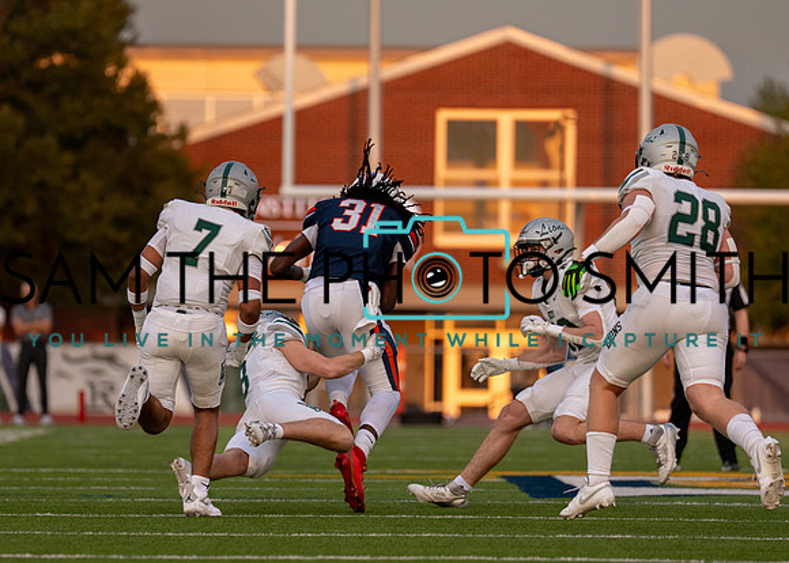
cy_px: 288
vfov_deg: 3.5
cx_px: 291
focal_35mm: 408
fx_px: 9140
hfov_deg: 4.9
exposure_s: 1/2500
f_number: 2.8
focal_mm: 200
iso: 800
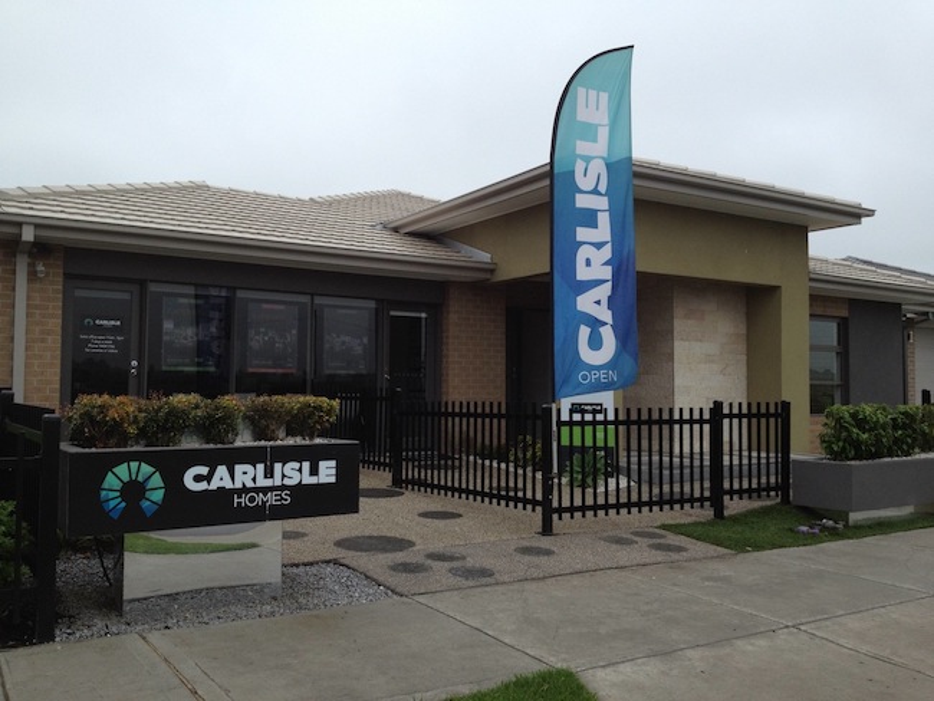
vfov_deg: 40.7
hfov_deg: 52.6
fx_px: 945
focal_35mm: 35
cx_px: 467
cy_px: 350
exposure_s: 1/1227
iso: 64
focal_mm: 4.28
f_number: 2.4
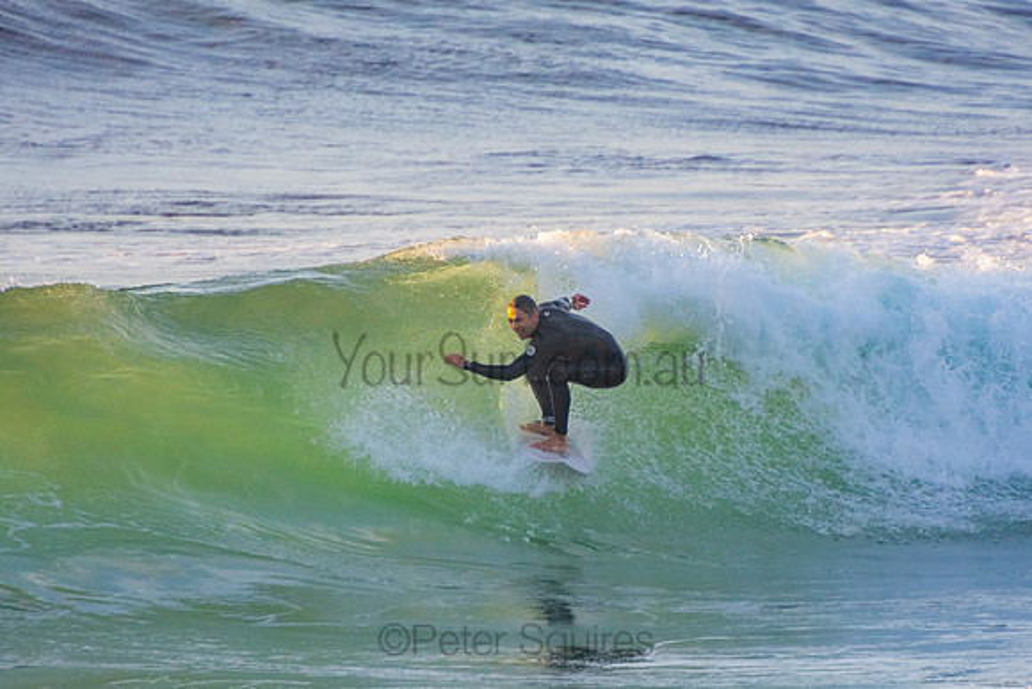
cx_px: 516
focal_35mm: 621
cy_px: 344
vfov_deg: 2.2
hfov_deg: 3.3
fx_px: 17815
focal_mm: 400
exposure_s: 1/1250
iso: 800
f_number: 5.6
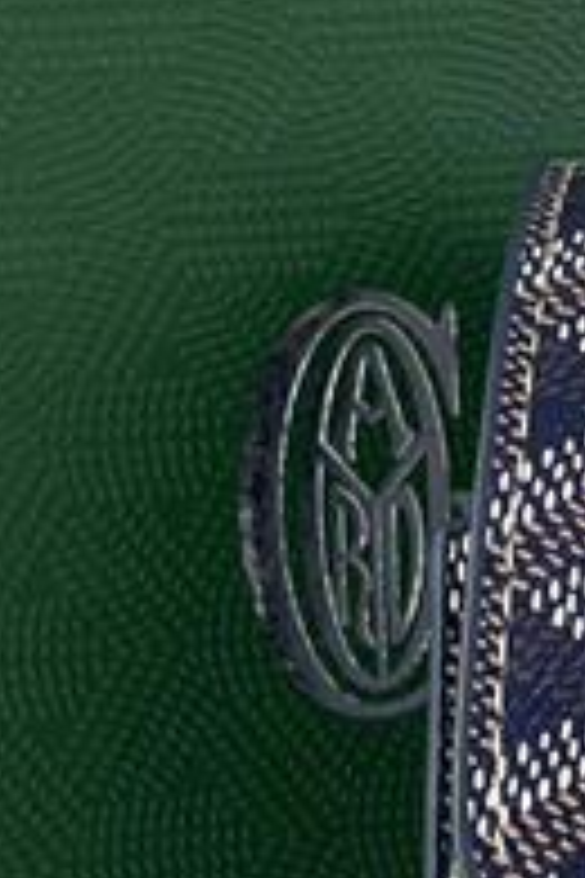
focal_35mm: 166
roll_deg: +0.1
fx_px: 4046
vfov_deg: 12.4
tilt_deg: -15.3
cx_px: 1044
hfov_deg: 8.0
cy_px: 558
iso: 32
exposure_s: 1/201
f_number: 1.6
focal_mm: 4.2
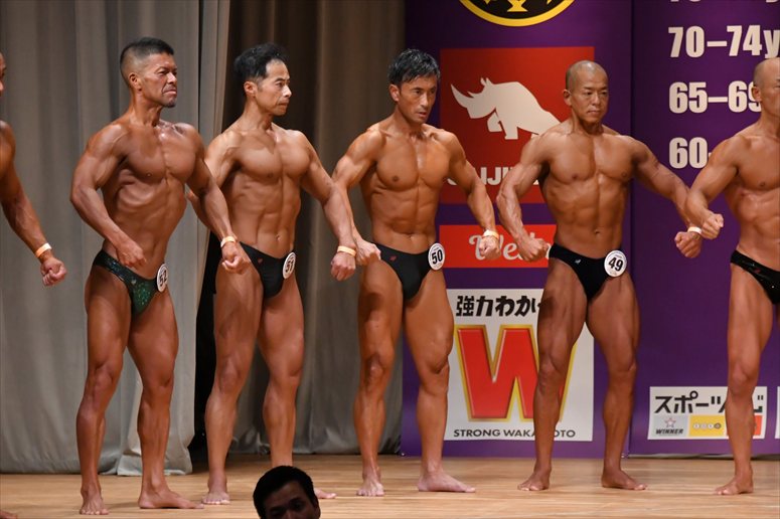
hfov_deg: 6.9
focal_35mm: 300
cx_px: 390
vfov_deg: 4.6
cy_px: 260
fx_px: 6497
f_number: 5.6
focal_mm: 200
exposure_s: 1/400
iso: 4500
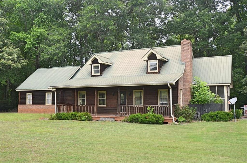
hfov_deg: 53.3
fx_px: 246
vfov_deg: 36.7
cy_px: 82
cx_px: 124
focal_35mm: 36
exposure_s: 1/320
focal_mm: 24
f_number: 9
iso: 400
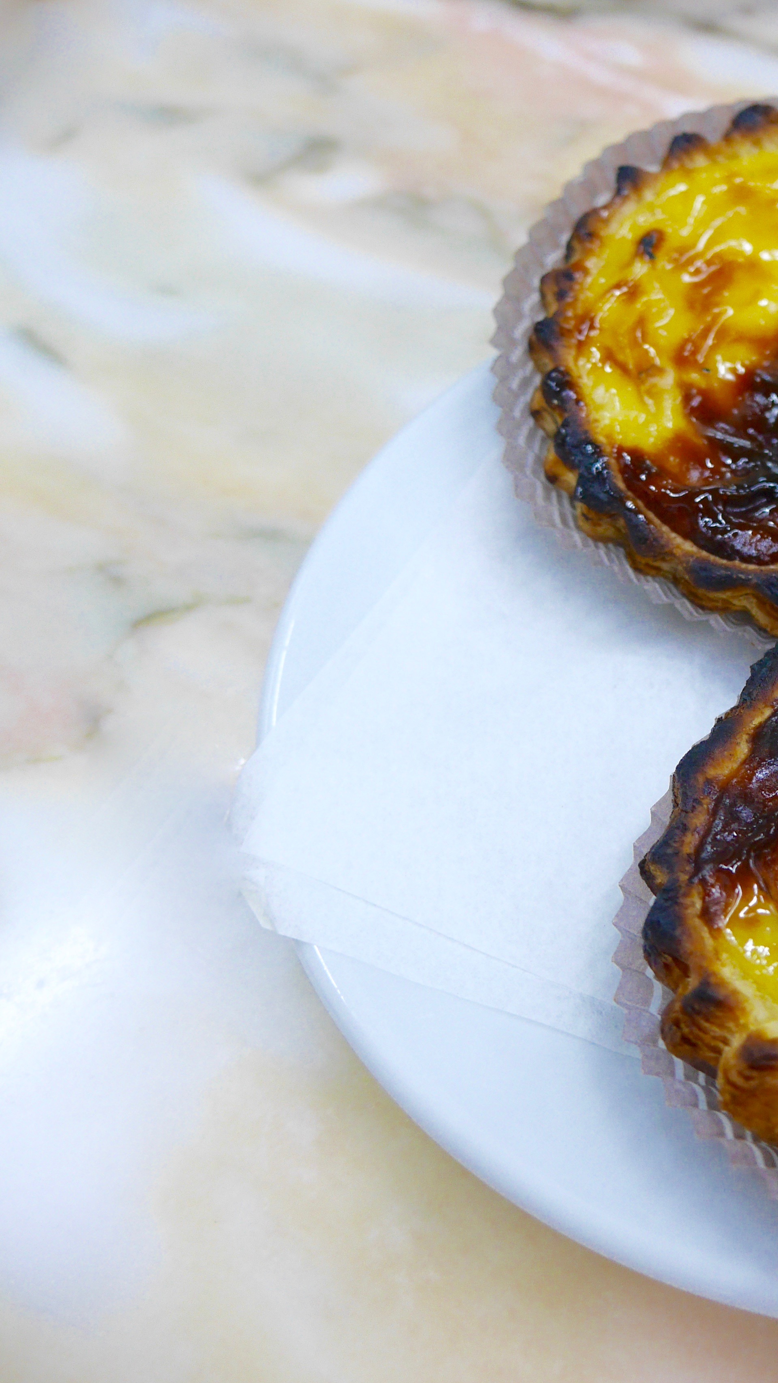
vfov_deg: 49.4
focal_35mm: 41
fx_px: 1503
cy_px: 688
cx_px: 832
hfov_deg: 26.9
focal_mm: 14
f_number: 3.5
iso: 400
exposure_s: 1/60
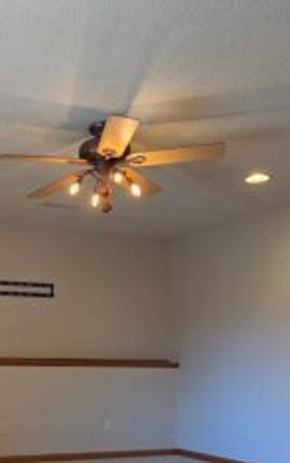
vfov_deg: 40.4
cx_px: -16
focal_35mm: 47
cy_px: 386
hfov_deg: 25.7
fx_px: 594
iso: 125
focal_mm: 2.2
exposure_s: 1/120
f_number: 1.9
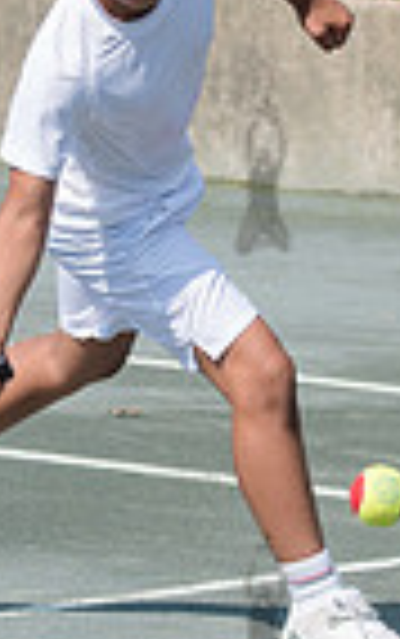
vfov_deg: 4.4
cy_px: 91
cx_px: 335
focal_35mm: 472
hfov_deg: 2.8
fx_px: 8216
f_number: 4.5
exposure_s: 1/2000
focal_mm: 92
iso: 250
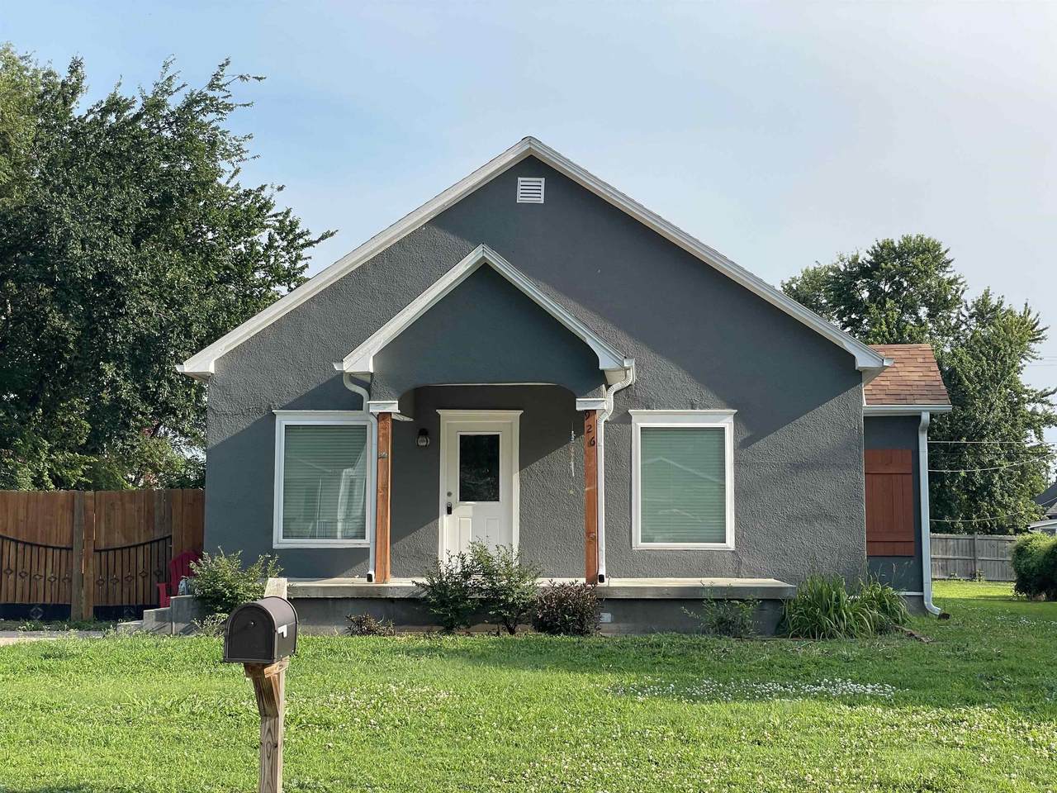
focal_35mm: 52
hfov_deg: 36.8
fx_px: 1588
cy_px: 396
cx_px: 528
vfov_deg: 28.0
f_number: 2
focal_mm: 6
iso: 25
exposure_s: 1/959
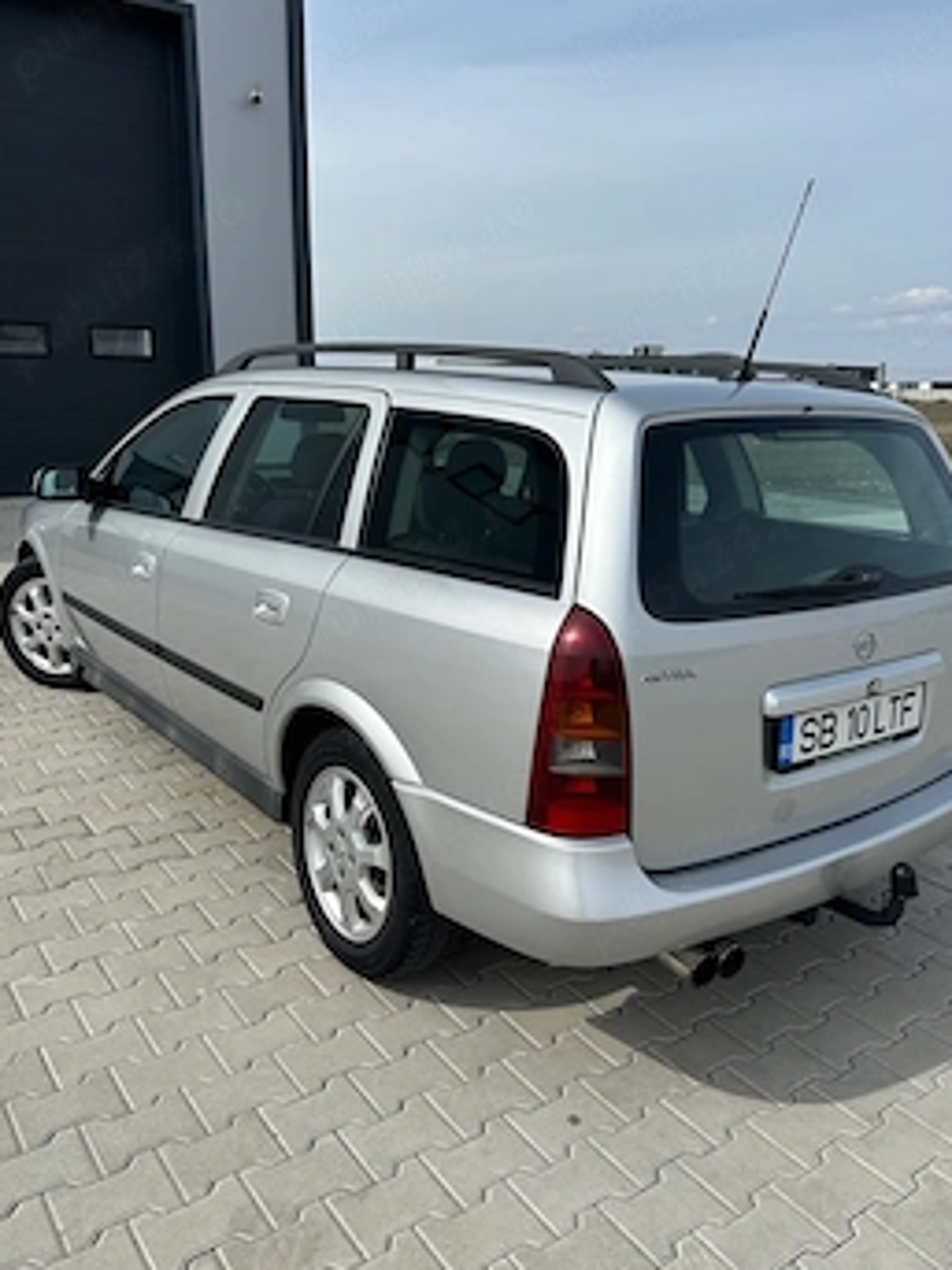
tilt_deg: -10.4
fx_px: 1027
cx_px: 489
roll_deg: -0.5
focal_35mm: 28
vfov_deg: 63.4
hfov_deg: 49.7
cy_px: 615
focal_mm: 6.86
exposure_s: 1/6623
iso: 80
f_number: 1.78
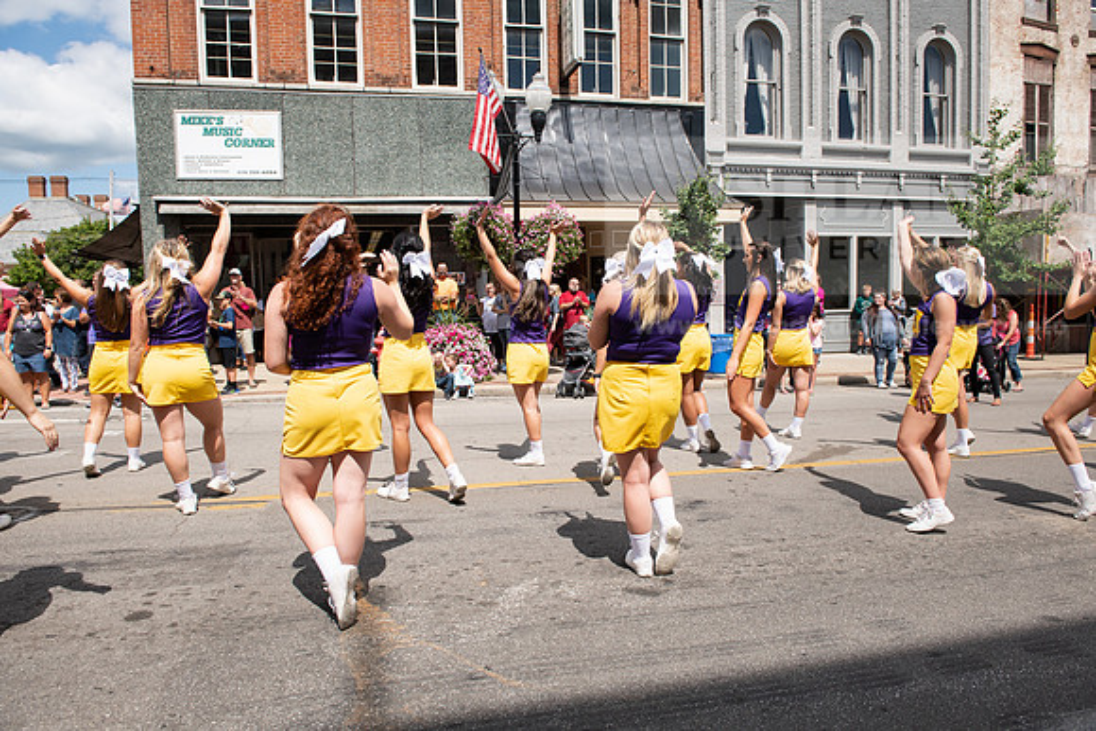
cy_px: 366
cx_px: 548
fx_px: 731
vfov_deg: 53.2
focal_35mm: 24
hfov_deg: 73.7
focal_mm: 24
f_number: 6.3
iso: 200
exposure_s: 1/640
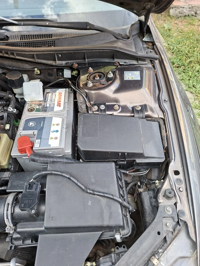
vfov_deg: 73.9
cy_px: 133
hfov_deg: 58.9
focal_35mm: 23
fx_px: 177
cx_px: 100
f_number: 1.8
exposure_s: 1/100
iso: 64
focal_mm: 5.54
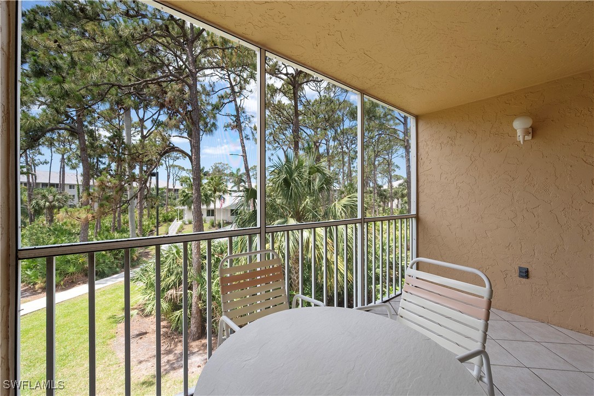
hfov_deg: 104.3
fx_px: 231
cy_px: 198
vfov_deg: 81.2
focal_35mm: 14
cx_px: 297
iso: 1000
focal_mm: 14
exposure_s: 1/200
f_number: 8
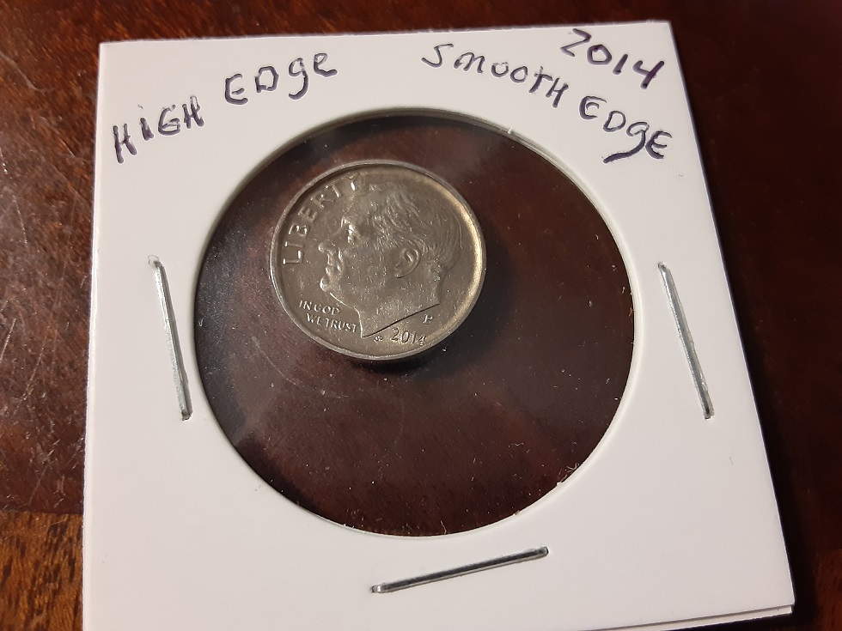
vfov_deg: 51.4
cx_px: 421
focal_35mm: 27
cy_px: 316
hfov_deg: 65.3
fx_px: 657
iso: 250
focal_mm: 2.91
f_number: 1.9
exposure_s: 1/24
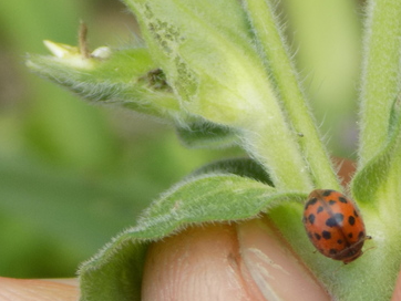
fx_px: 3223
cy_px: 236
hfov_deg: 7.1
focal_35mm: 278
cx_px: 362
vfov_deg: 5.3
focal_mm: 20.9
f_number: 4.8
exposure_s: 1/125
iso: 80
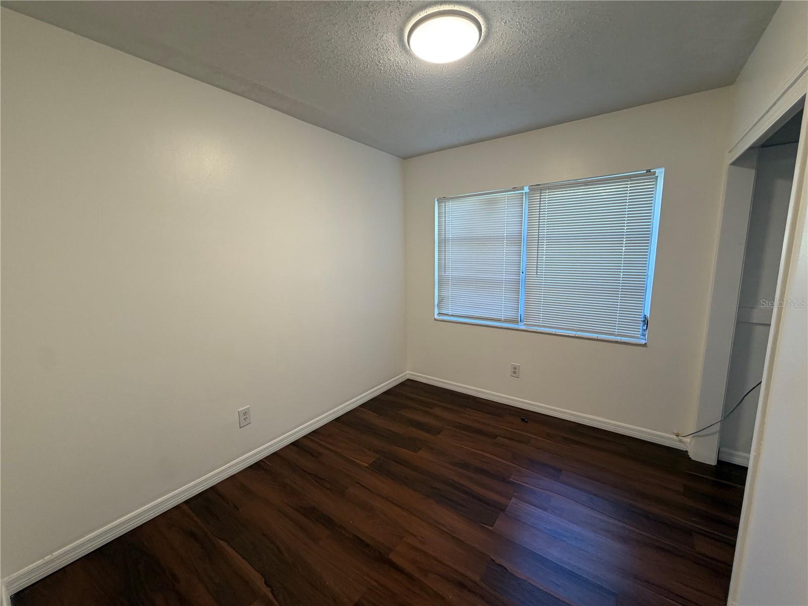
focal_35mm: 14
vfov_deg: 85.7
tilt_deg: -8.0
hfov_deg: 102.1
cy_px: 303
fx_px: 327
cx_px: 404
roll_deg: +0.6
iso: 200
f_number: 2.2
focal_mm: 2.22
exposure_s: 1/60
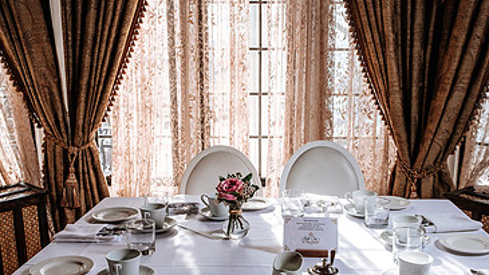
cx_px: 255
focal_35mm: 40
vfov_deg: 29.4
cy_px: 190
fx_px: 518
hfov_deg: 50.5
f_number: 6.4
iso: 200
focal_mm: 16
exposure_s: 1/200
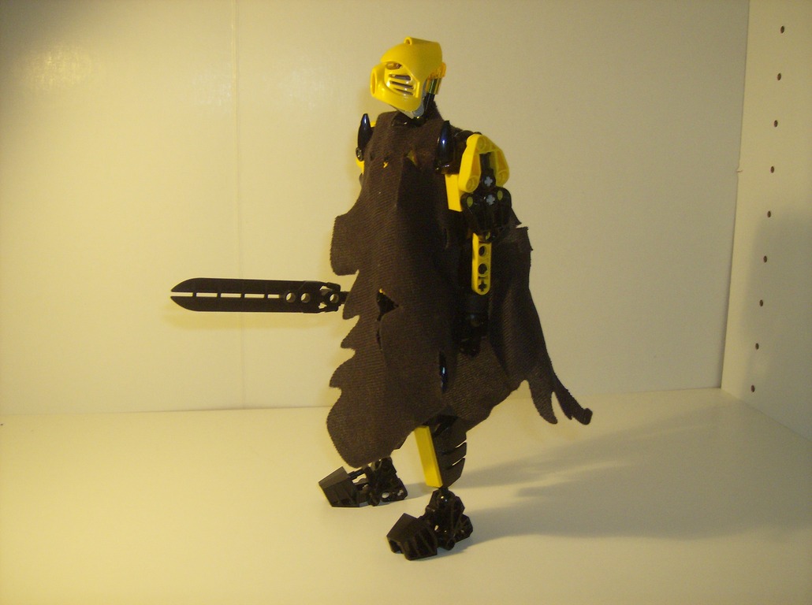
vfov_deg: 39.5
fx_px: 843
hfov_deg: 51.4
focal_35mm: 36
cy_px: 302
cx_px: 406
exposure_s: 1/60
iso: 200
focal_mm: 6
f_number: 2.8
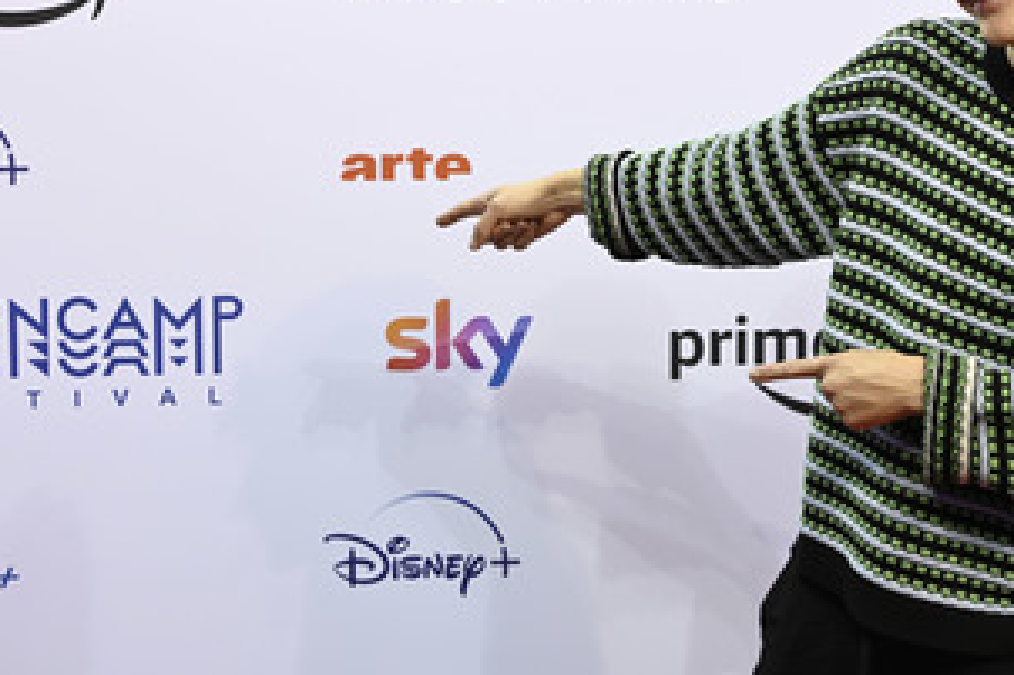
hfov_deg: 23.9
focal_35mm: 85
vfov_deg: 16.0
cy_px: 292
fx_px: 2393
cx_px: 619
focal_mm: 57
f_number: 4
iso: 500
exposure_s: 1/200
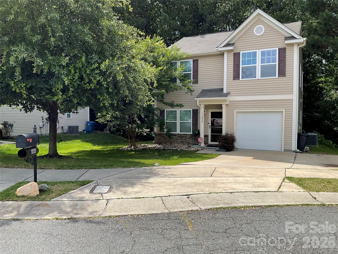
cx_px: 169
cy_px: 127
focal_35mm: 29
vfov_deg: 48.2
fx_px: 283
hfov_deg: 61.7
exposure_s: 1/1168
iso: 16
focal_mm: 3
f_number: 1.8
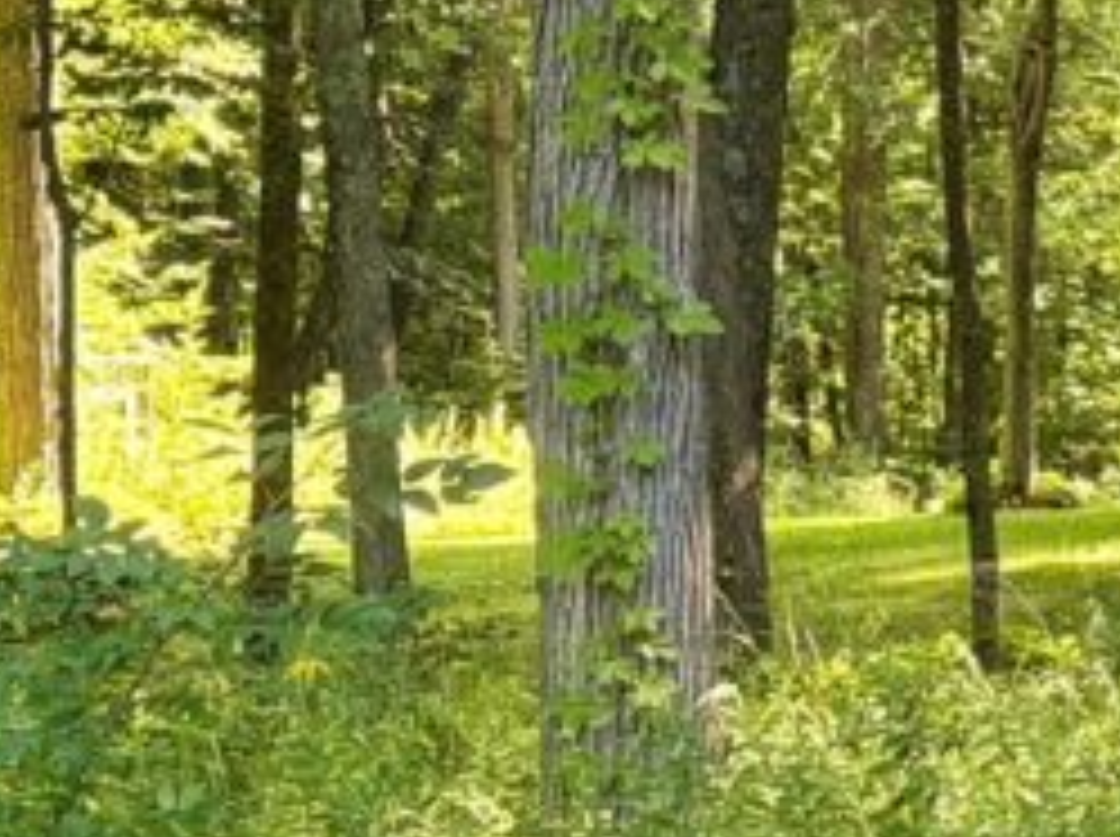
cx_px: 1936
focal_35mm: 206
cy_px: 608
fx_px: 6656
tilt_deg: +0.4
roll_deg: +2.0
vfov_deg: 7.2
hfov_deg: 9.2
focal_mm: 6.76
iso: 125
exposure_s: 1/171
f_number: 1.78
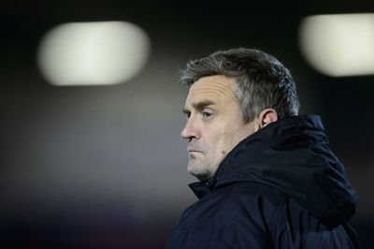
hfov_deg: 5.2
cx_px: 187
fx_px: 4152
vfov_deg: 3.4
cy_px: 124
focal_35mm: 400
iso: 6400
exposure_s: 1/1500
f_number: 2.8
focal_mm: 400
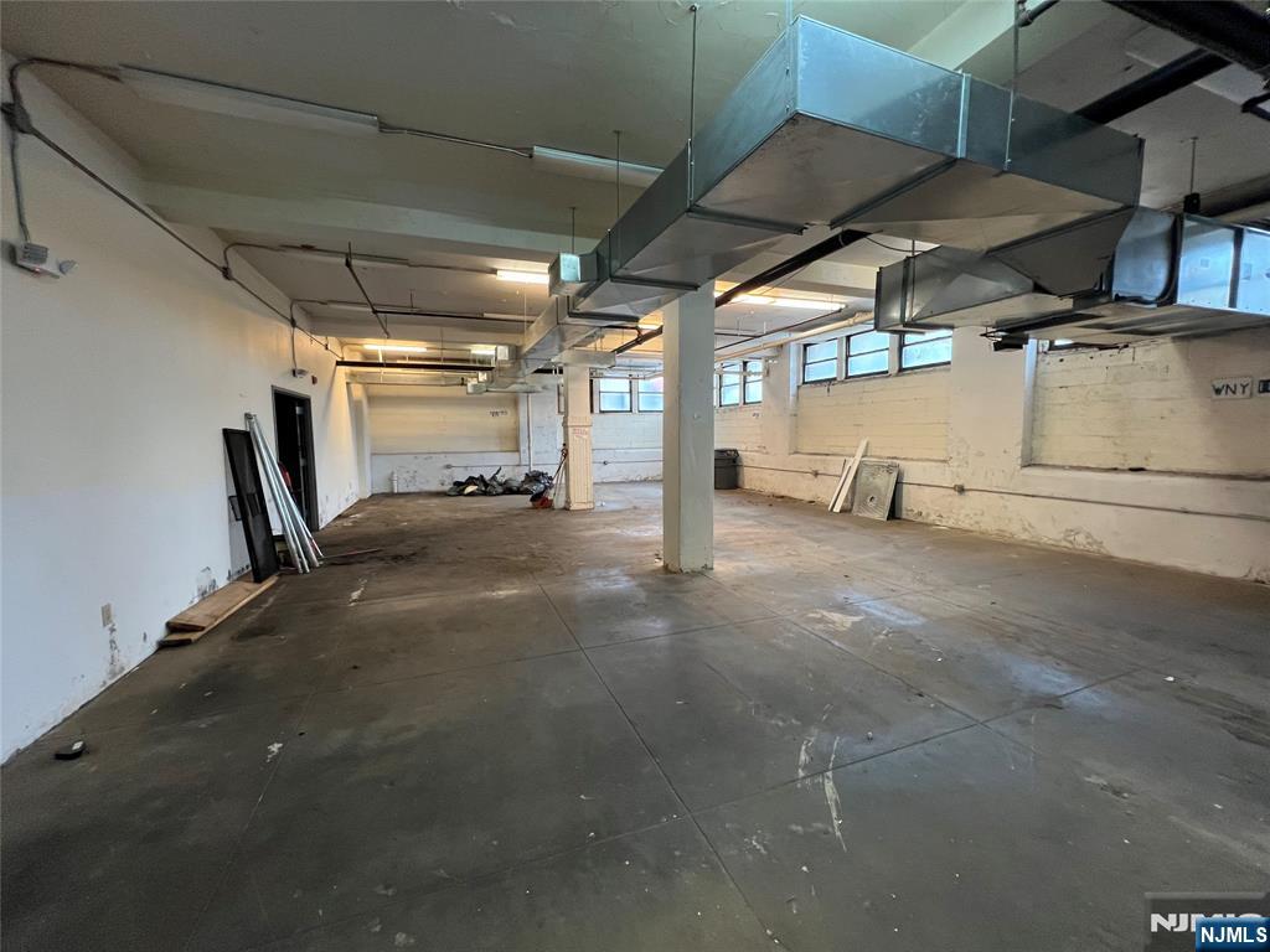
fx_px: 477
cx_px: 635
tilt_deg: -4.7
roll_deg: +1.2
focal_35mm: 13
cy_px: 476
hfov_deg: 106.2
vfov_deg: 89.9
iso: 200
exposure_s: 1/60
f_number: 1.8
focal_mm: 1.57
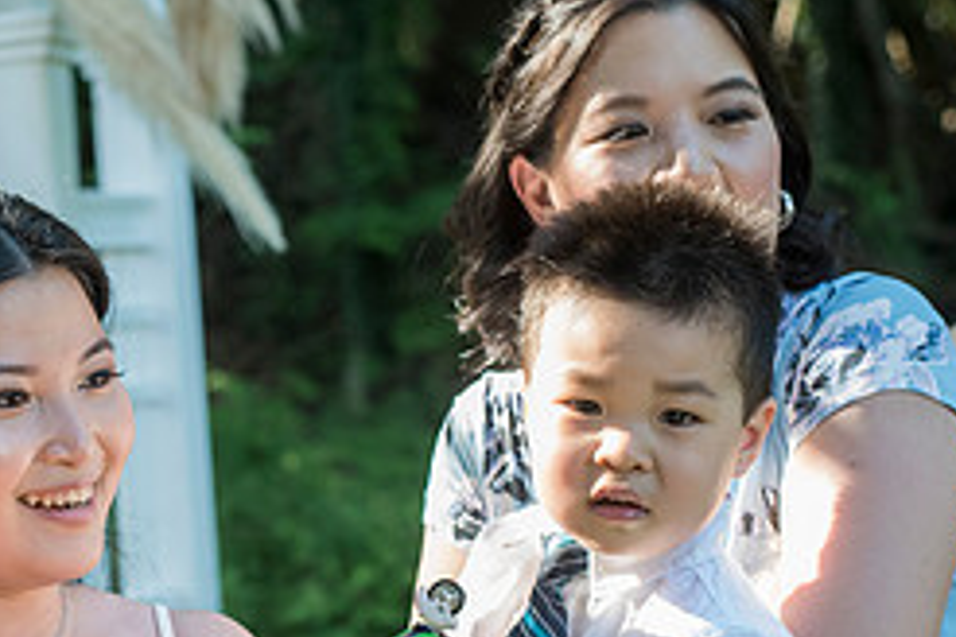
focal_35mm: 118
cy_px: 460
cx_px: 54
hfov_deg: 17.0
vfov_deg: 11.6
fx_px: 3133
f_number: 4
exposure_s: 1/500
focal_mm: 50
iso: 1000
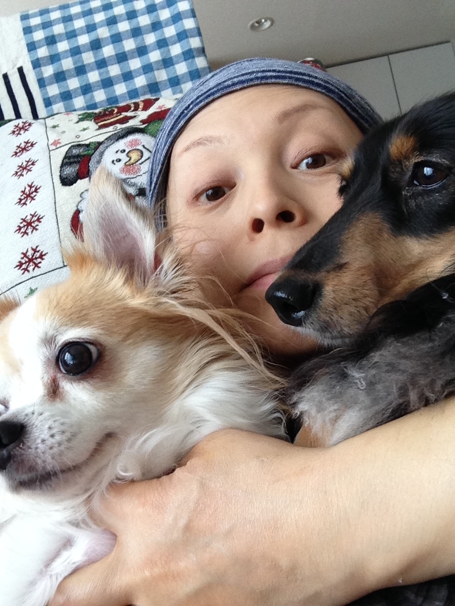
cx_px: 228
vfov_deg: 52.6
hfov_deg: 40.7
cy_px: 303
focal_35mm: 35
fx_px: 613
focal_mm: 2.18
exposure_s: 1/30
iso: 80
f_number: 2.4
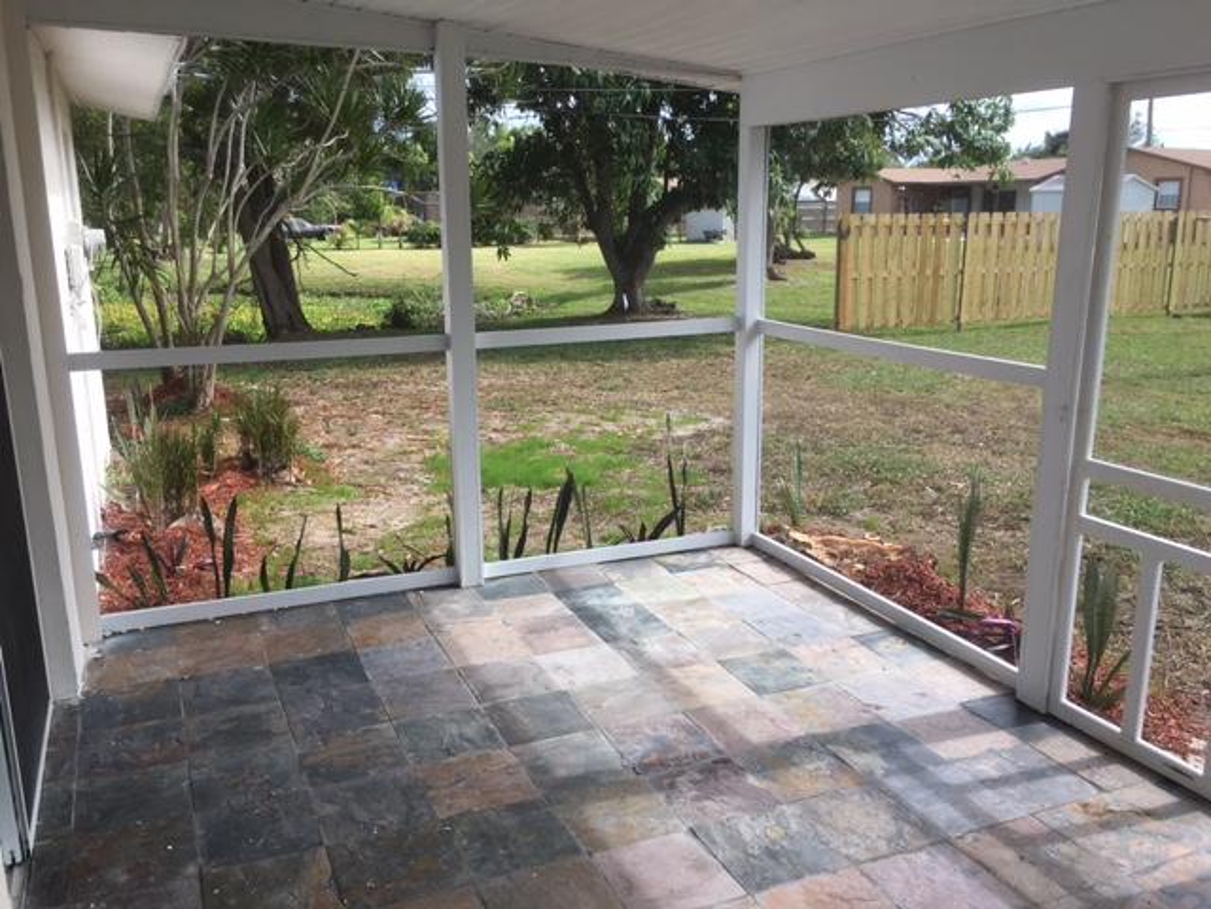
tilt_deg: -14.0
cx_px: 606
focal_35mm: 29
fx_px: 1015
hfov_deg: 61.7
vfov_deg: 48.2
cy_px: 454
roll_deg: +0.2
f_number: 2.2
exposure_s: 1/490
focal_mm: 4.15
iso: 25
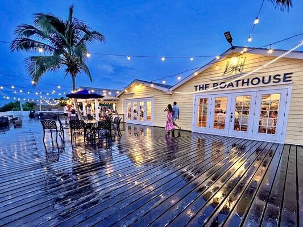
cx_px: 152
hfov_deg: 106.2
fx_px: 114
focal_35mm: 13
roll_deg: +0.2
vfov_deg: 89.9
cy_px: 114
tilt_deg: -8.0
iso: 500
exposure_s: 1/60
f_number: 1.8
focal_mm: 1.57
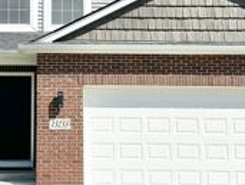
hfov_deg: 27.3
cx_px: 59
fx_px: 496
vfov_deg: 21.0
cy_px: 64
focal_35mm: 70
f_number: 1.78
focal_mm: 6.86
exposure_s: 1/6623
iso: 80
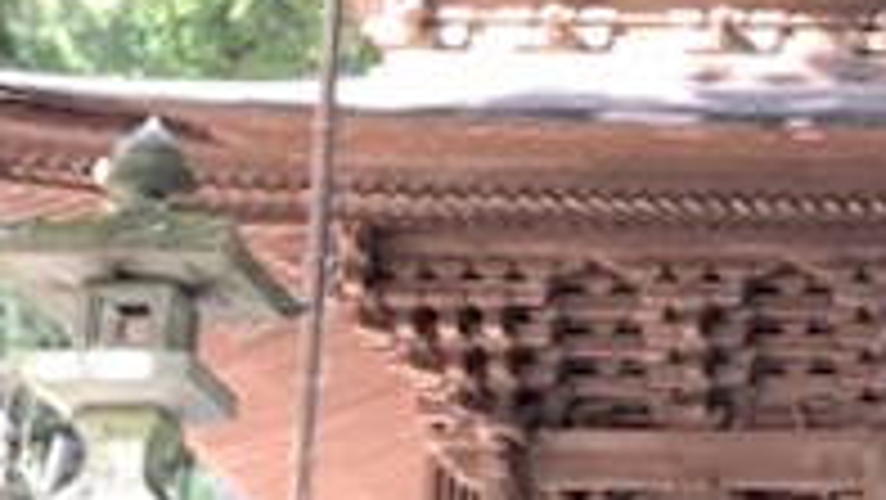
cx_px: 1169
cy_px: 86
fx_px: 2186
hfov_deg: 20.8
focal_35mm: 93
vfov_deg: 13.0
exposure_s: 1/40
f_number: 1.8
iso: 25
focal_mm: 3.99
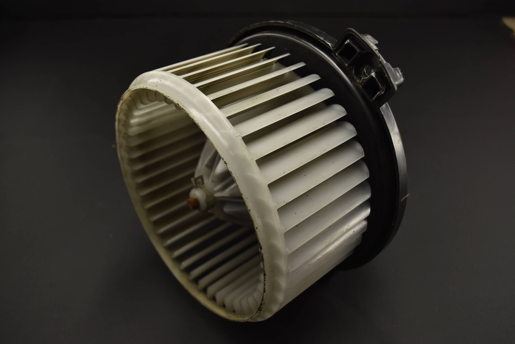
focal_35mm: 30
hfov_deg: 61.9
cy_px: 172
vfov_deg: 43.7
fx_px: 429
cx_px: 258
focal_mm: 20
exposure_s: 1/250
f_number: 5
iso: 250
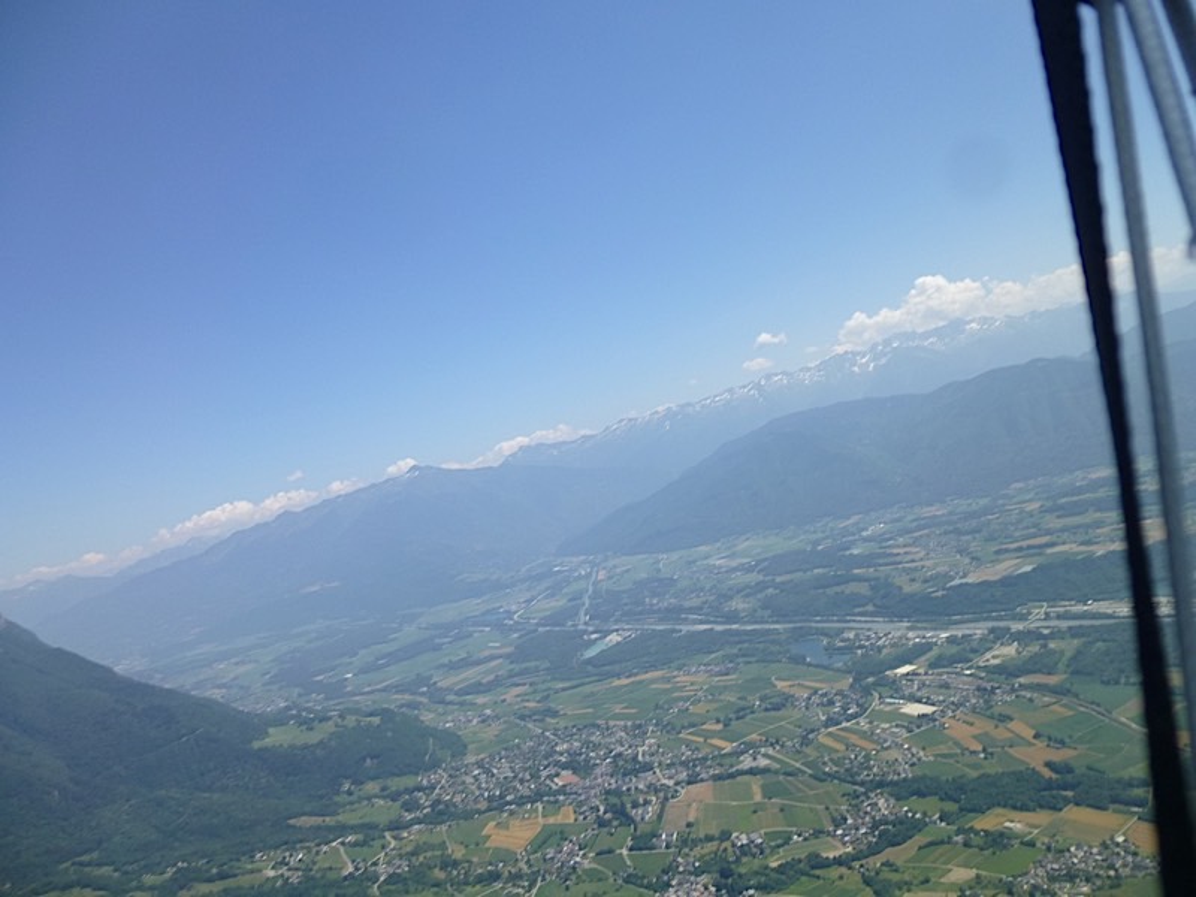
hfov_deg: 69.4
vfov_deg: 54.9
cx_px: 598
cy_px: 448
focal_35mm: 25
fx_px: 864
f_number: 9
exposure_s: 1/200
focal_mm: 4.5
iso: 100
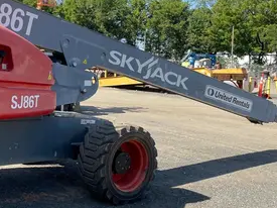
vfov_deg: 27.9
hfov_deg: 34.4
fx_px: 416
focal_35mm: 52
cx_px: 19
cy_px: 83
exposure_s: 1/2212
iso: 50
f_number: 1.6
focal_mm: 4.2
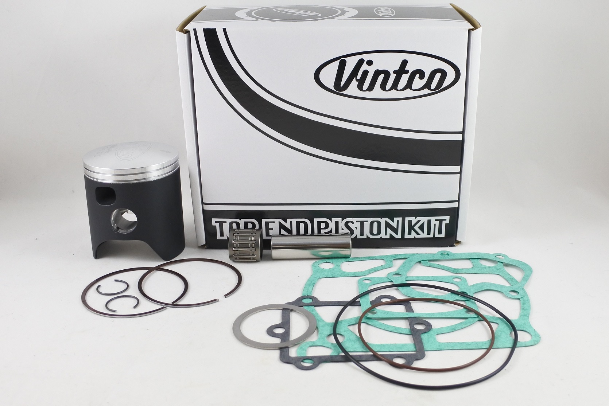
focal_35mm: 27
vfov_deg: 47.9
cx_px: 304
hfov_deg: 67.4
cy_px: 203
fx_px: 457
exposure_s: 1/125
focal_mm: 10
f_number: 3.5
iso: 400
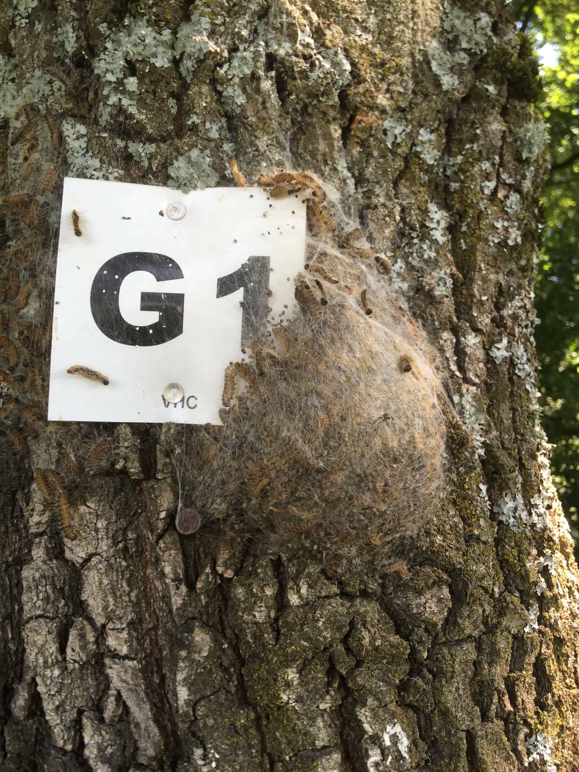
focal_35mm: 29
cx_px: 290
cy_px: 386
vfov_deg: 61.7
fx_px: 647
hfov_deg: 48.2
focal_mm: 4.2
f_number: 2.2
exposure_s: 1/113
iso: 32
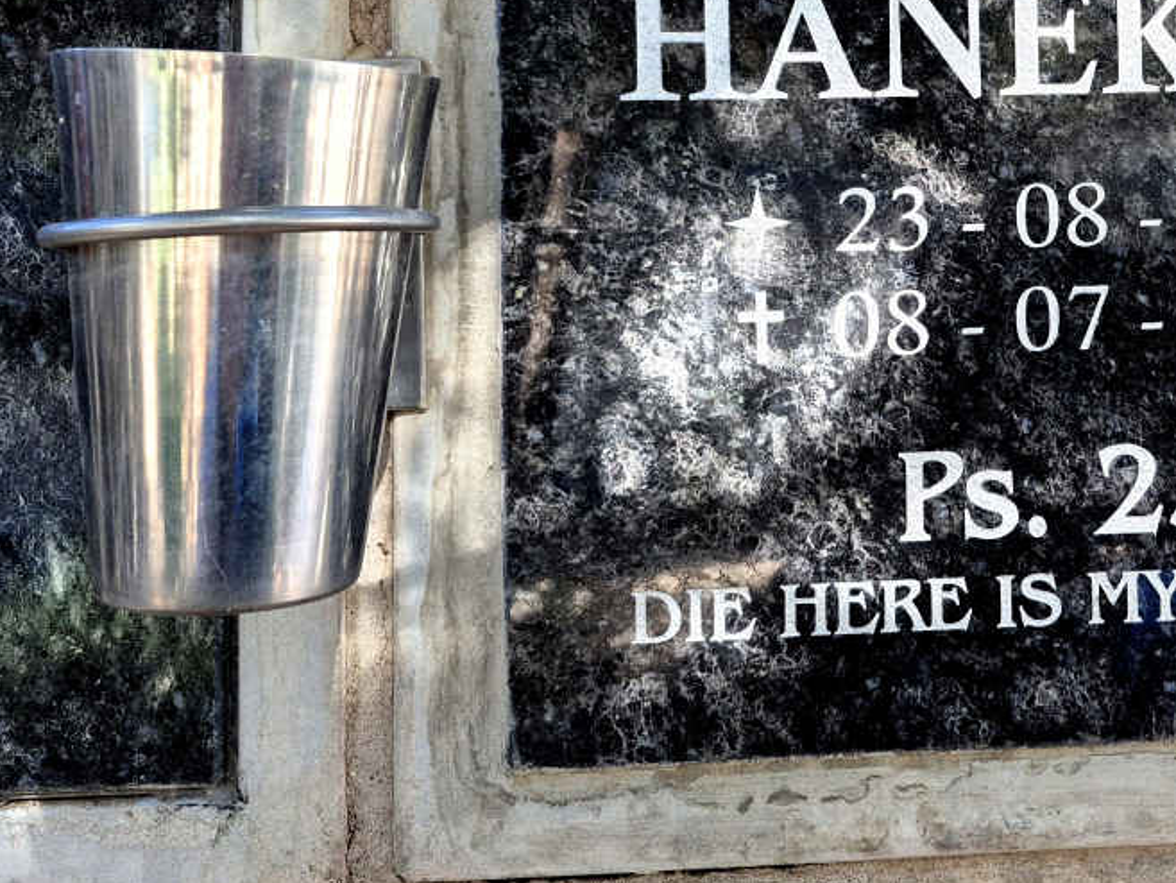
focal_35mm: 42
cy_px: 222
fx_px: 1427
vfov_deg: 33.7
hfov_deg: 41.5
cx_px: 1045
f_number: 1.8
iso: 125
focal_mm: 5.4
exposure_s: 1/180
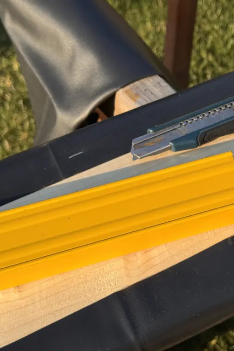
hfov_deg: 19.8
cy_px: 176
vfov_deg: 30.1
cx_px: 229
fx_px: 653
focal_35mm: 67
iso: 64
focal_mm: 6.76
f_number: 1.78
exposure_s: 1/2717
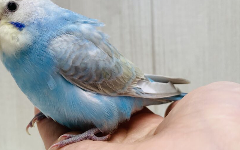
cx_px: 79
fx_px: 255
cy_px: 49
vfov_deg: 32.5
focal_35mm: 39
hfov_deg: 49.5
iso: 80
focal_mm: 4.25
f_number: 1.8
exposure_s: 1/100
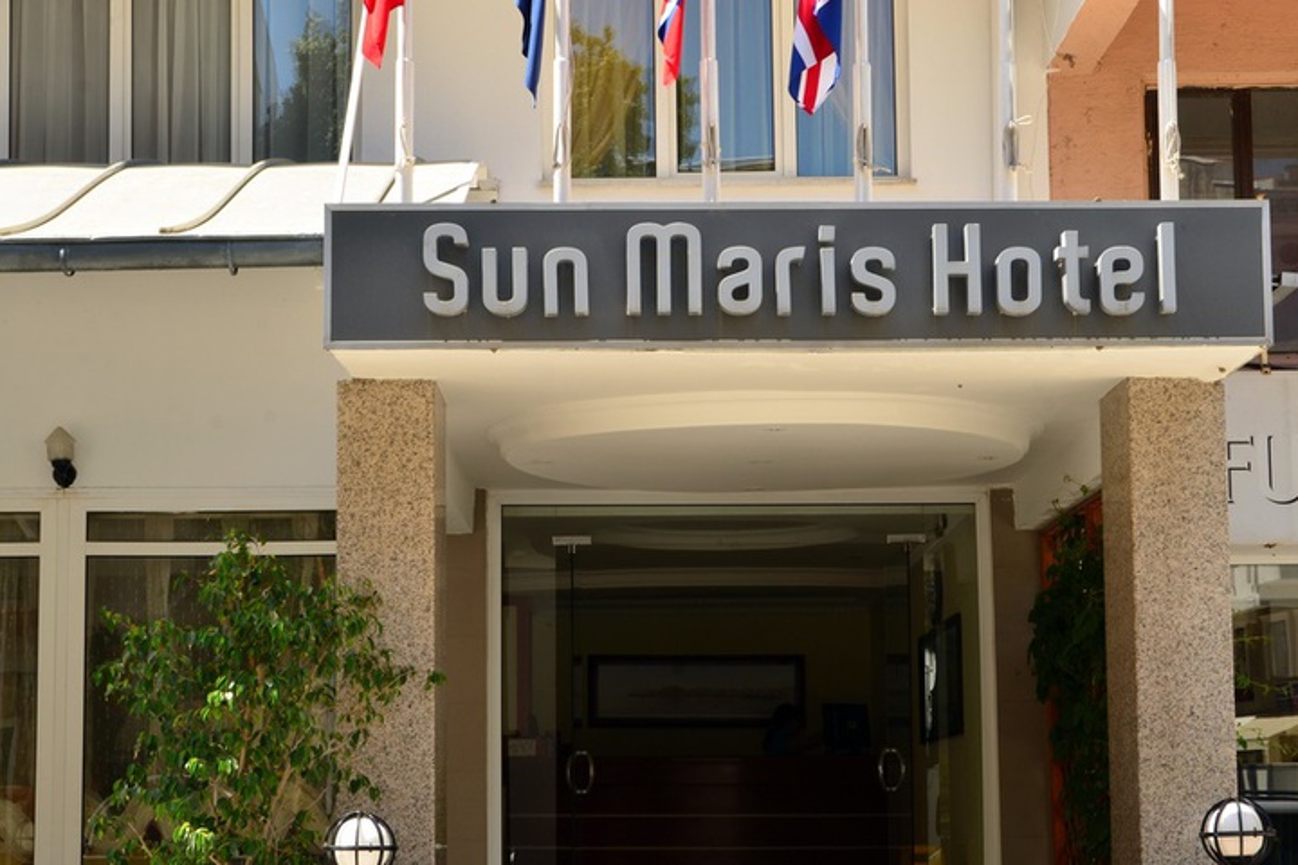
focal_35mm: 69
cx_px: 649
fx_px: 2488
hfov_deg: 29.2
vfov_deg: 19.7
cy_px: 432
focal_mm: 46
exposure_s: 1/40
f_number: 22
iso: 100
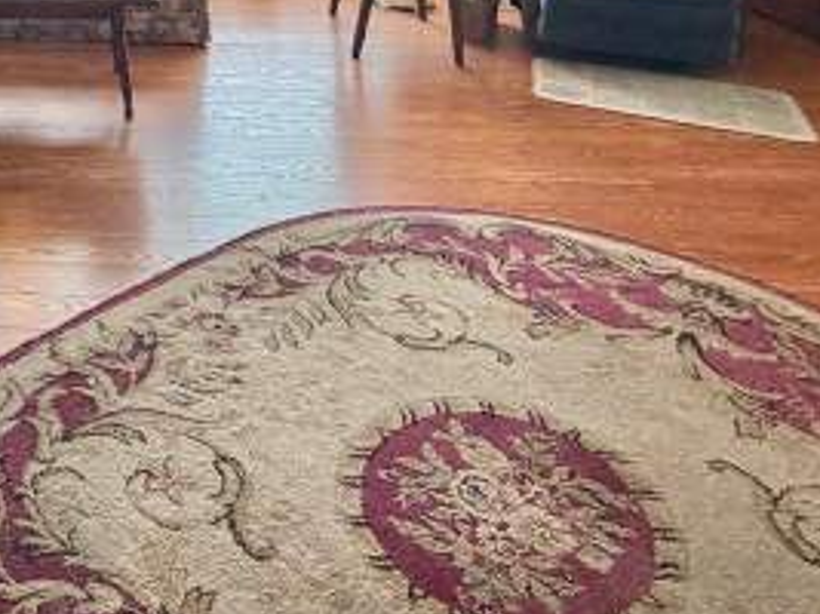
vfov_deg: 29.0
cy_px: -150
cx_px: -9
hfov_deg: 39.3
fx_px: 994
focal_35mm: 42
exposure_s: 1/121
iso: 200
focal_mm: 2.22
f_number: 2.2
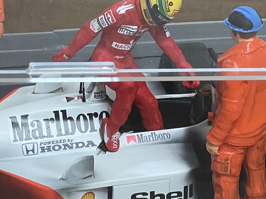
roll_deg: +0.9
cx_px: 63
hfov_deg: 10.6
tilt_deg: -31.2
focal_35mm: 186
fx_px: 1429
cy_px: 31
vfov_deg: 8.0
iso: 320
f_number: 2
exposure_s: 1/50
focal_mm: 6
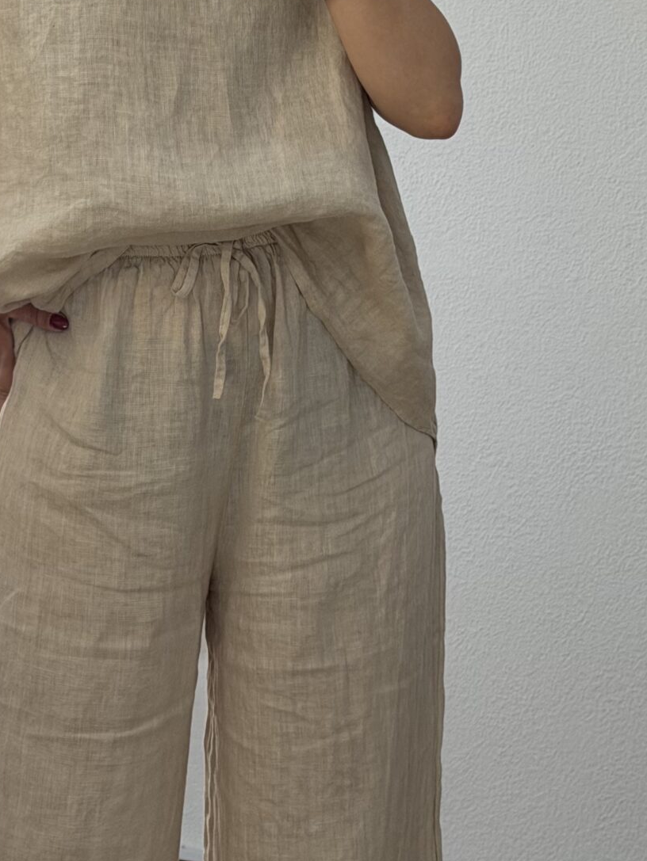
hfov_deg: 13.1
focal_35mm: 113
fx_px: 2814
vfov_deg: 17.4
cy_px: 306
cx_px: 220
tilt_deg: -24.0
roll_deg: -4.5
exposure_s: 1/363
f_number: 1.78
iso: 80
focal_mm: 6.76
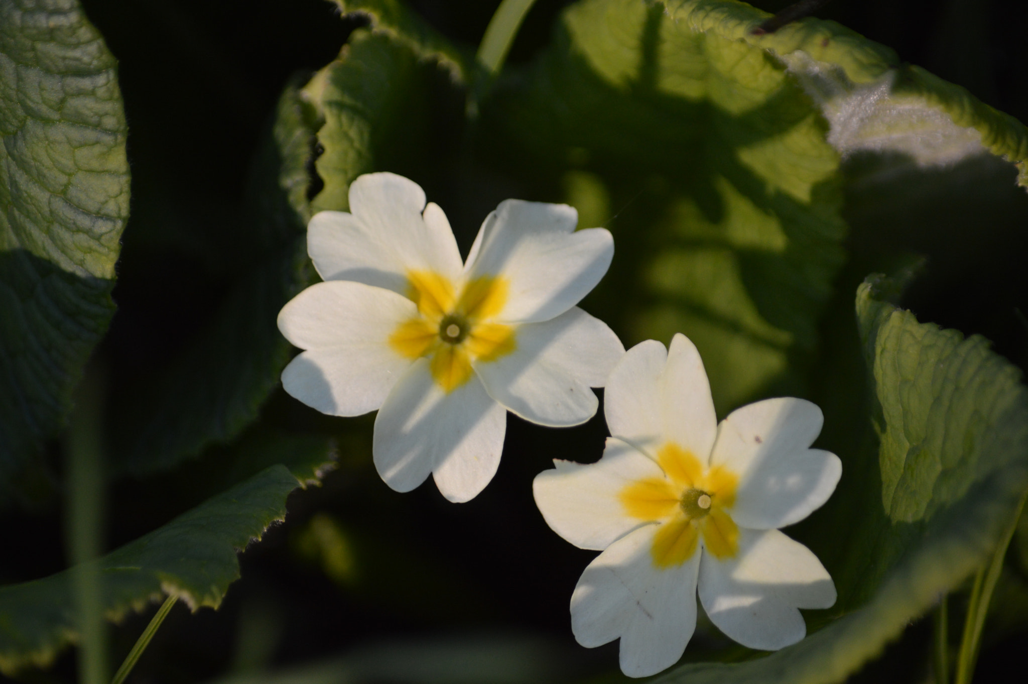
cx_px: 514
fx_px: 12839
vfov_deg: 3.1
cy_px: 342
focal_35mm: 450
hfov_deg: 4.6
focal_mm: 300
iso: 450
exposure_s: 1/500
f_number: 5.6
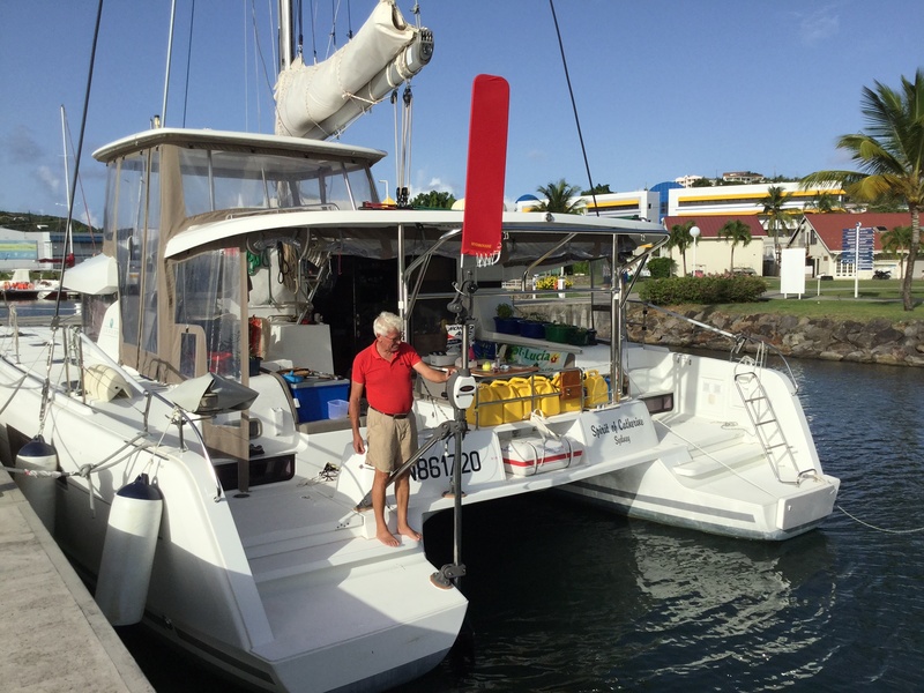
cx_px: 462
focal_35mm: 31
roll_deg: +0.2
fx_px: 827
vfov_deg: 45.4
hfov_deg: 58.4
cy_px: 346
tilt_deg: -4.9
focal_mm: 3.3
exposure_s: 1/2469
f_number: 2.4
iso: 25
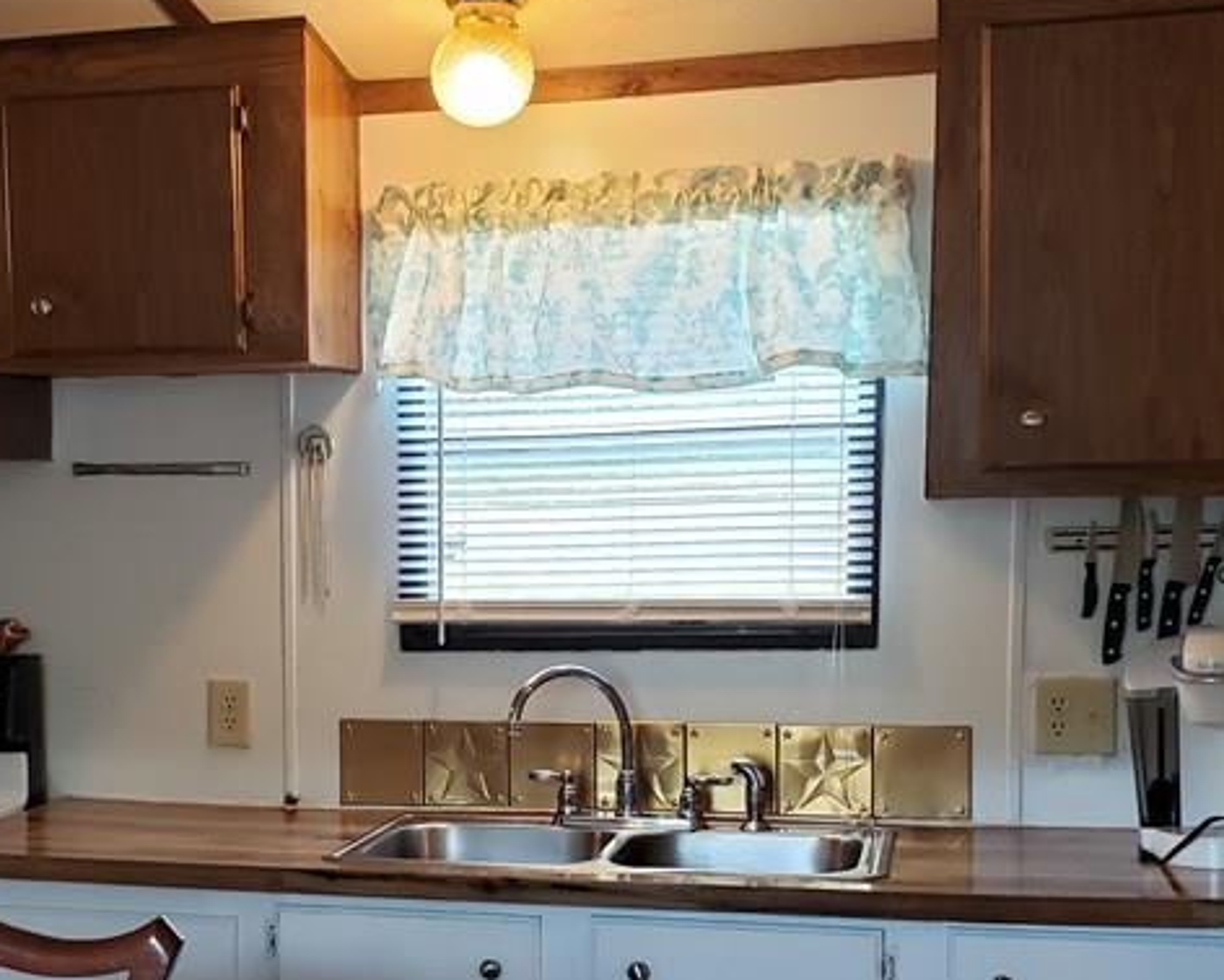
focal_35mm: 55
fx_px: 1993
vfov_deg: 27.3
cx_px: 425
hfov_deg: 33.9
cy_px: 708
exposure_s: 1/60
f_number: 2.4
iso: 400
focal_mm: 4.3
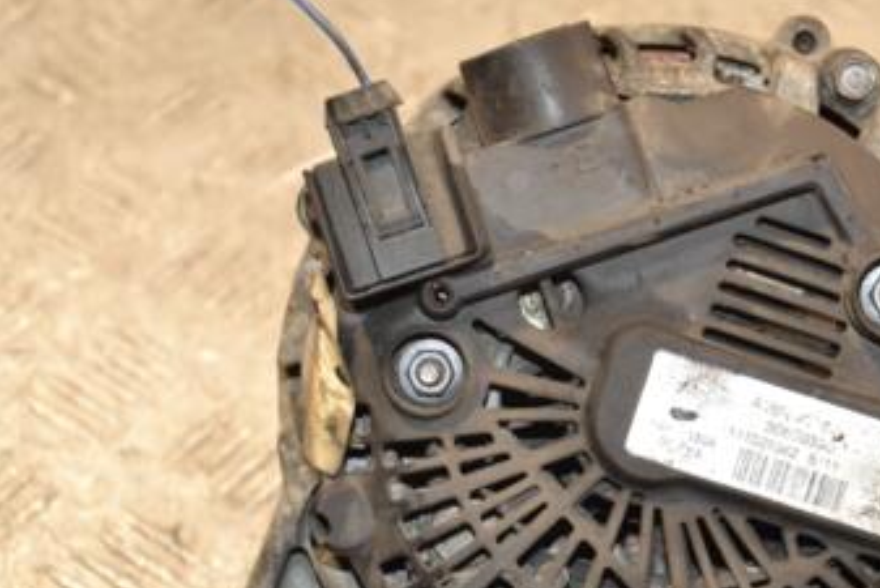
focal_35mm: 155
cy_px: 376
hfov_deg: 13.2
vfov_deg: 8.9
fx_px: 3790
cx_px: 653
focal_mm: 58
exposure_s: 1/125
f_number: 5
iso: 800
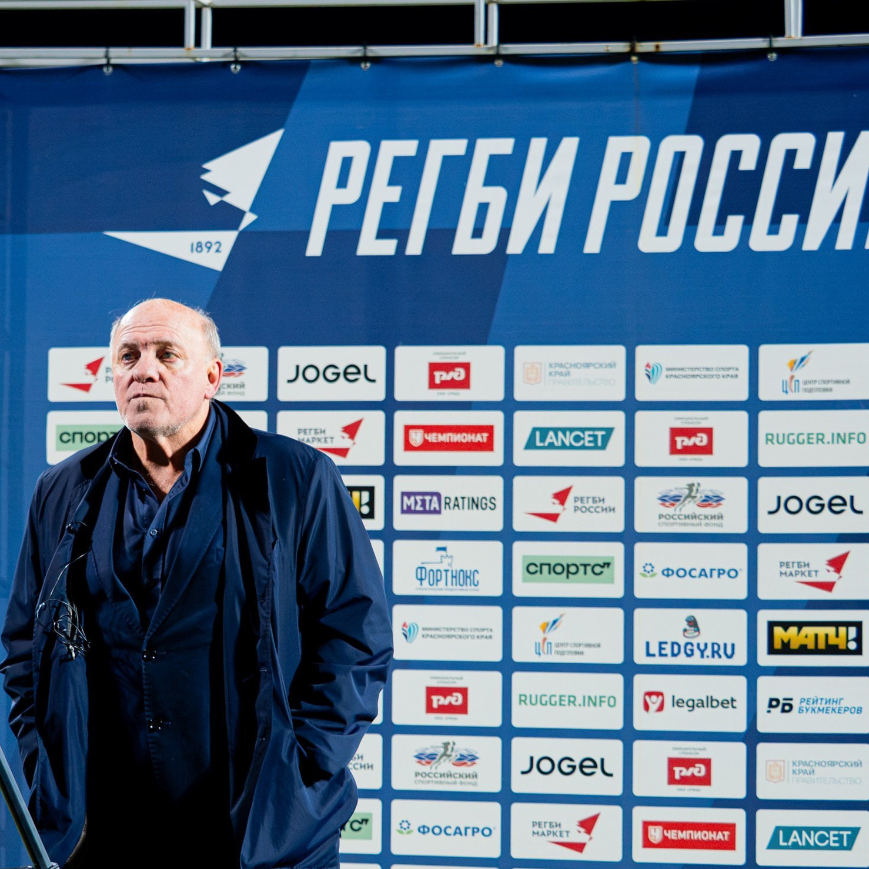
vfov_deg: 11.9
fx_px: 4175
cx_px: 189
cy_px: 487
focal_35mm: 147
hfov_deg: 11.8
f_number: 2.8
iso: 2500
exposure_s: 1/640
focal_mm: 48
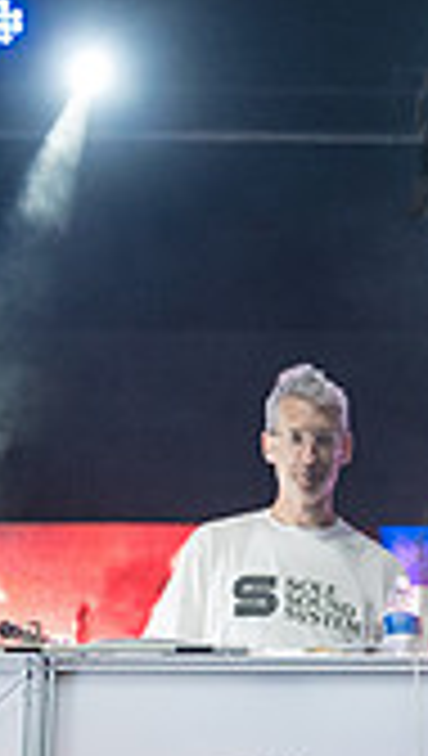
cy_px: 574
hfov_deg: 9.3
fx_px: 2612
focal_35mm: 130
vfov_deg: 16.4
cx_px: 433
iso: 3200
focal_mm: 35
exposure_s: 1/640
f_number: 2.8
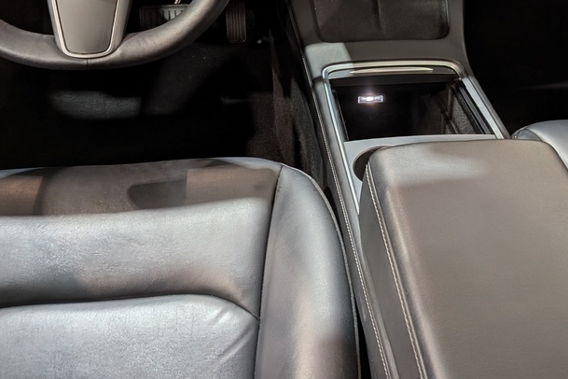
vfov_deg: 30.8
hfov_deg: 46.2
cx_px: 339
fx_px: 663
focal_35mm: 42
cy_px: 55
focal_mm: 4.53
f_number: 1.7
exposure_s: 1/120
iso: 34
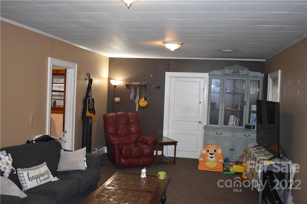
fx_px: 307
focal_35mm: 36
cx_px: 154
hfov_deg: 53.1
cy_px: 102
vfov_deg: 36.8
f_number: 3.8
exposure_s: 1/60
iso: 1100
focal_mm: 24
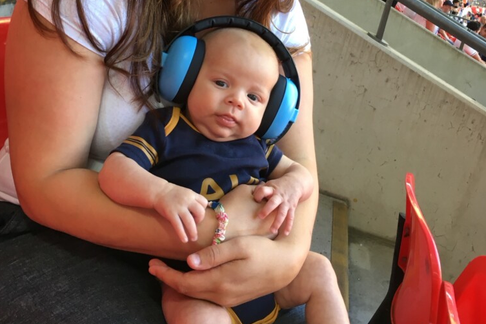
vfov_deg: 31.8
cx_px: 241
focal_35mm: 41
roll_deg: -14.2
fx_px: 553
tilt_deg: -12.2
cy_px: 64
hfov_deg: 47.4
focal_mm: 4.15
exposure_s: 1/33
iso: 25
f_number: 2.2
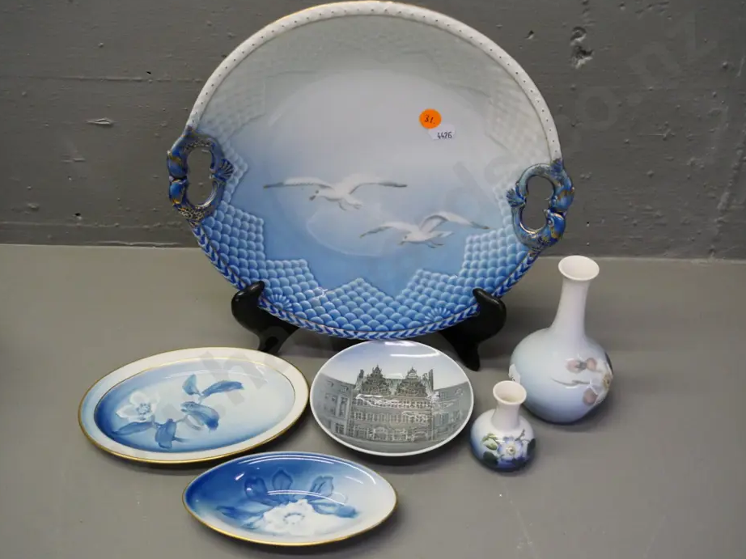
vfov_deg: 35.9
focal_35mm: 40
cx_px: 373
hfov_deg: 46.8
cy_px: 276
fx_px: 862
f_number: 5
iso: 3200
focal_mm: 18
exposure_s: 1/250
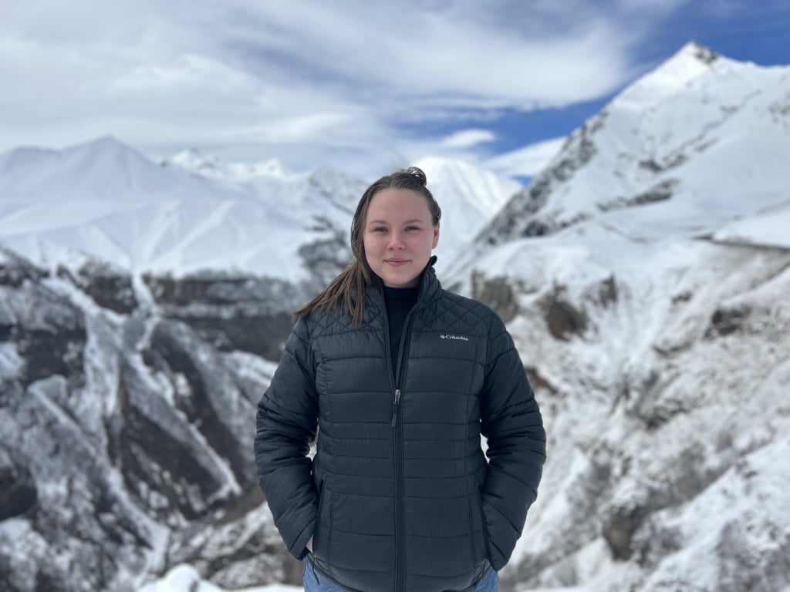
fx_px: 593
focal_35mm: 26
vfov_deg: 53.1
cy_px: 296
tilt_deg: -2.8
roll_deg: +1.7
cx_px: 395
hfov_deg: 67.3
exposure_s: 1/10309
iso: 50
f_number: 1.5
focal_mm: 5.7
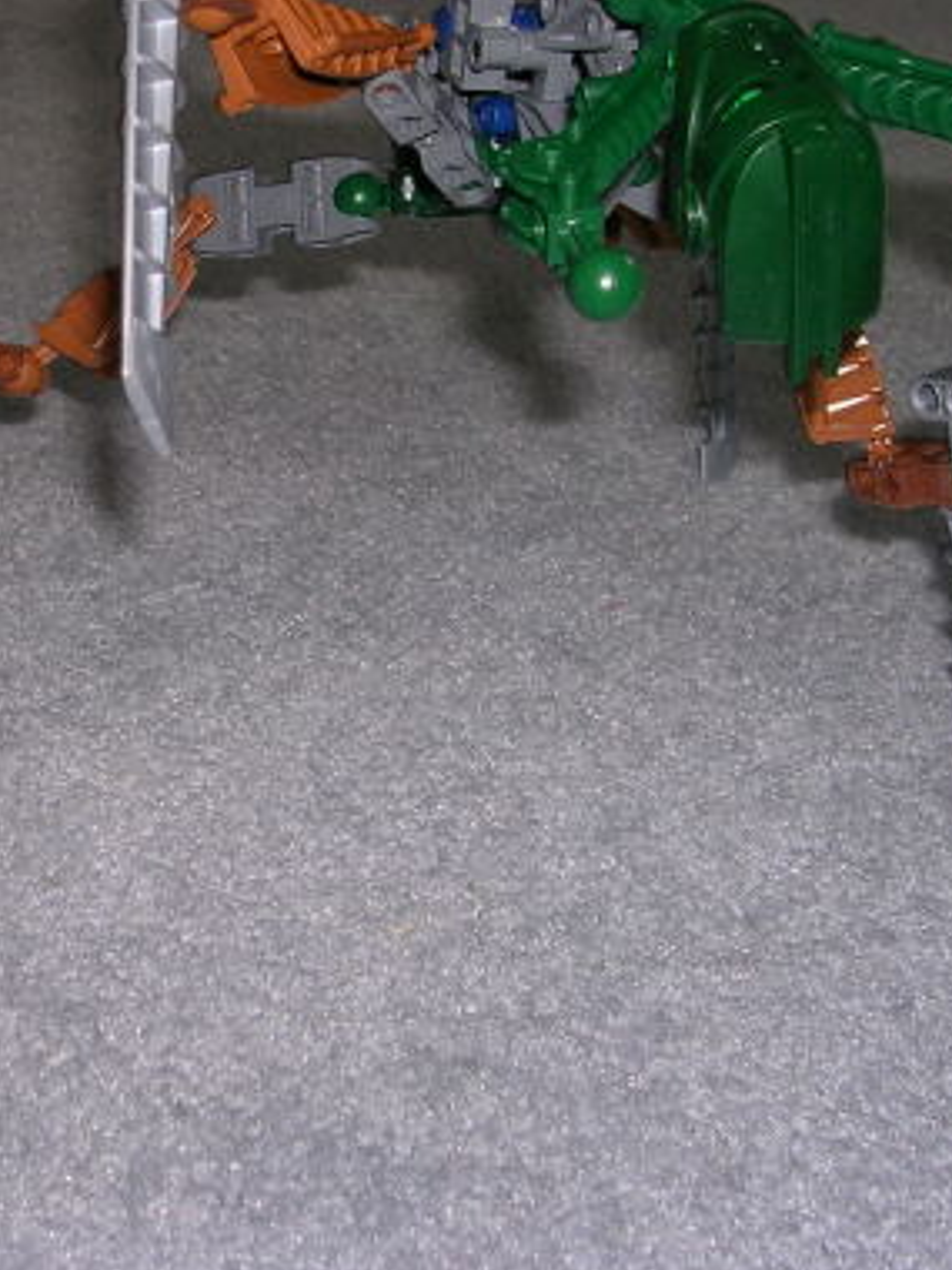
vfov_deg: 30.1
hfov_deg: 22.7
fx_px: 2347
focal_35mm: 64
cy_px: 478
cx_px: 254
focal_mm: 5.8
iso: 50
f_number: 2.8
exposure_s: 1/60.1
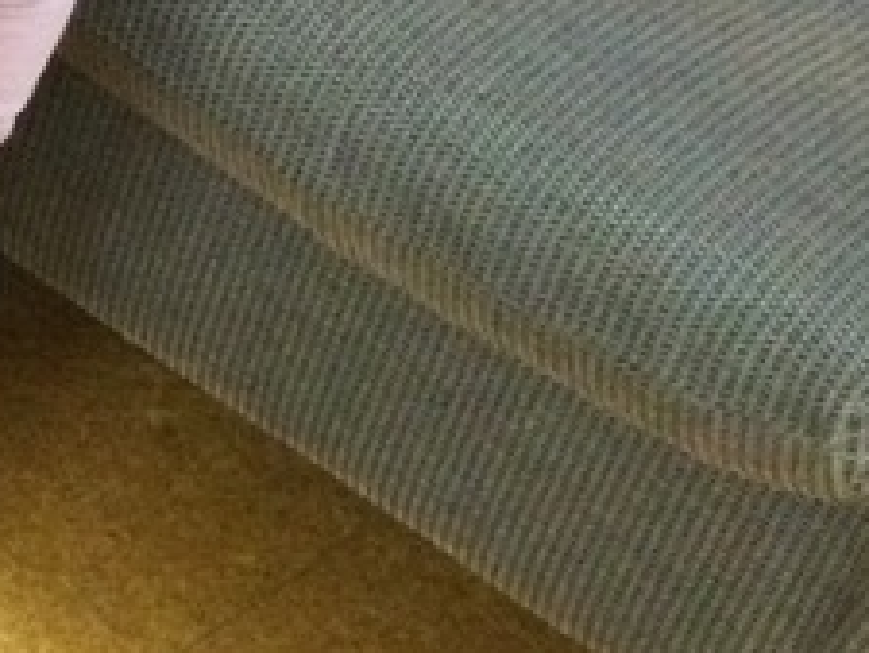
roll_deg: -2.7
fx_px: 3692
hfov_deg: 11.8
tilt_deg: -44.4
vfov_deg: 10.1
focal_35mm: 147
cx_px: -933
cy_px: 417
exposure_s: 1/33
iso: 250
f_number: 2.4
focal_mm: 3.3
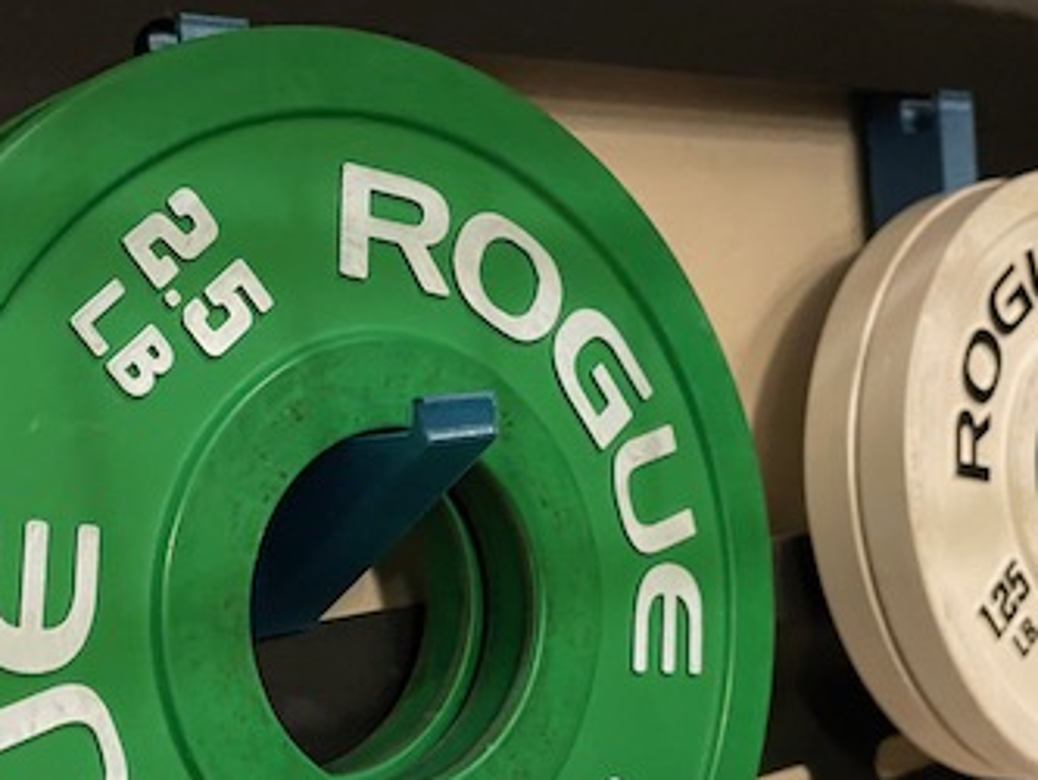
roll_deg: +6.4
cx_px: 474
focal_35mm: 50
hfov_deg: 38.1
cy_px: 537
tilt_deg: -1.9
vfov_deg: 28.9
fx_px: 1500
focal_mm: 4.2
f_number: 1.6
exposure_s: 1/30
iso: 640
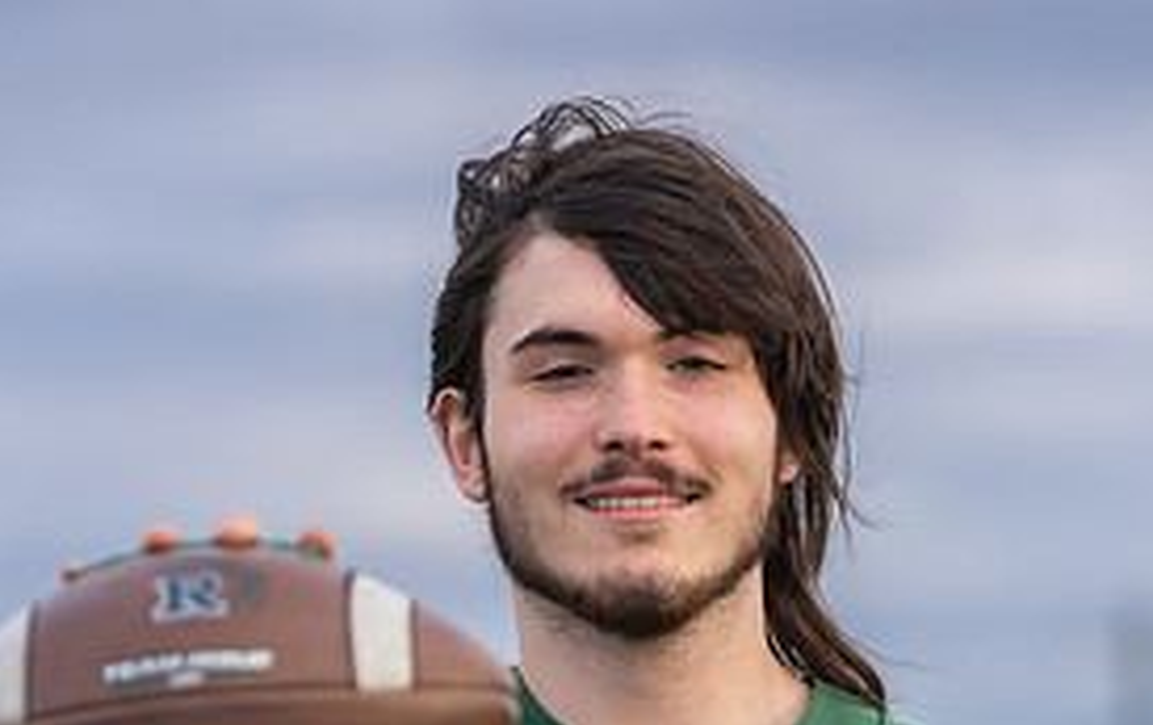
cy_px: 768
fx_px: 8374
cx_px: 699
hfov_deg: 7.9
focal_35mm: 266
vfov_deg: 4.9
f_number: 2.8
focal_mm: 118
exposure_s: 1/400
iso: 100
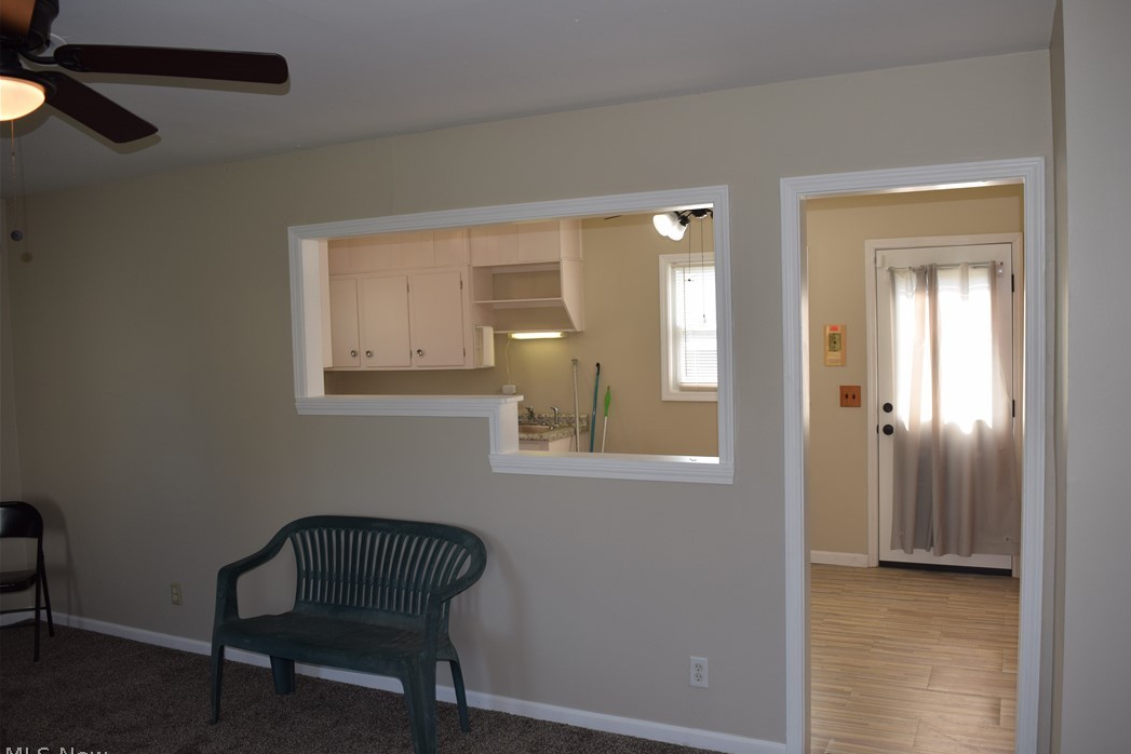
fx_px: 880
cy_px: 382
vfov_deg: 46.4
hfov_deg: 65.5
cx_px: 585
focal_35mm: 28
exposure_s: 1/125
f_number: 5.6
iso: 280
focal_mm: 18
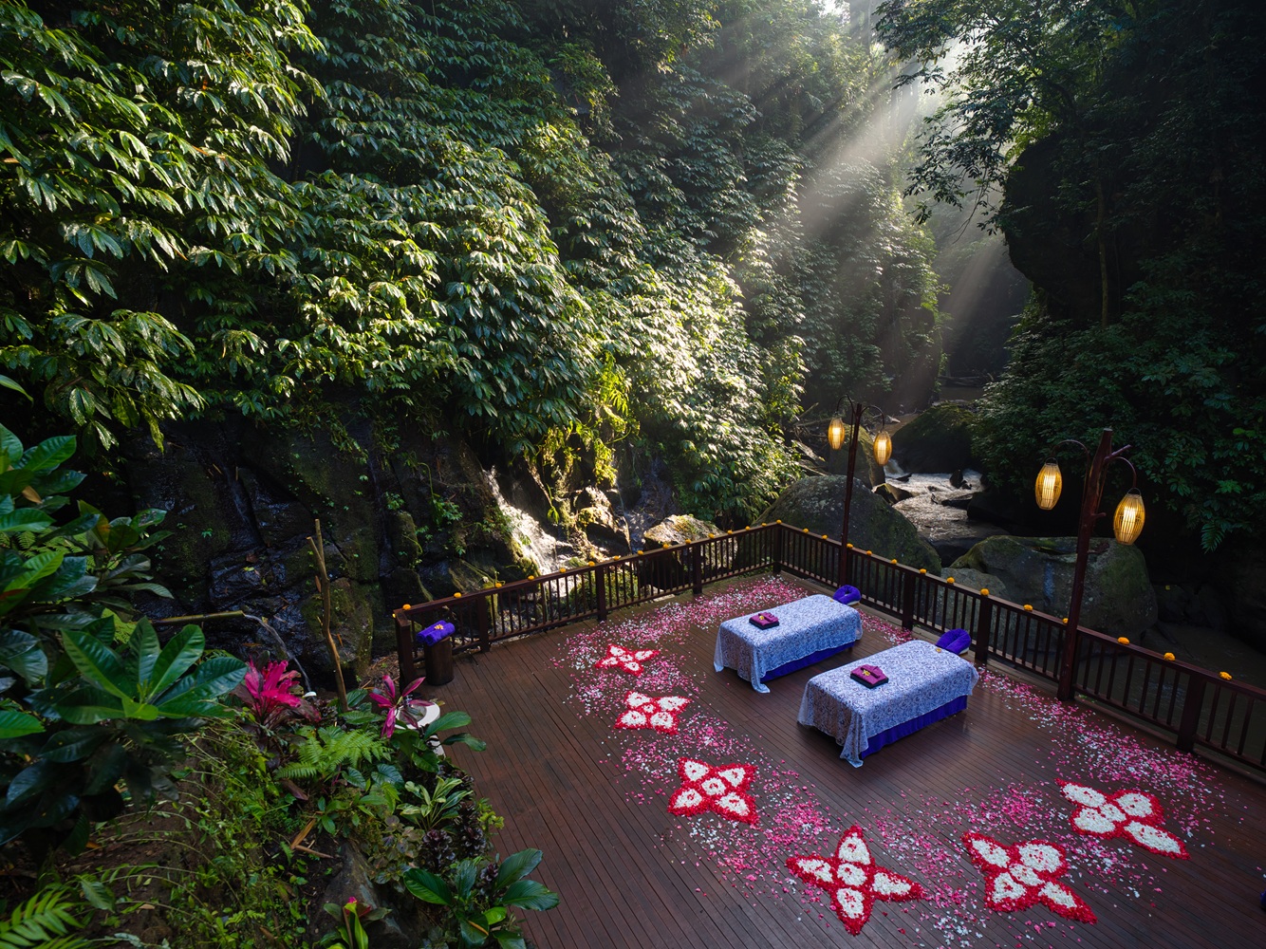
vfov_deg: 74.7
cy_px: 474
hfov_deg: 91.0
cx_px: 633
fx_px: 622
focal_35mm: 17
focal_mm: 21
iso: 100
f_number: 5.6
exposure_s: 1/30
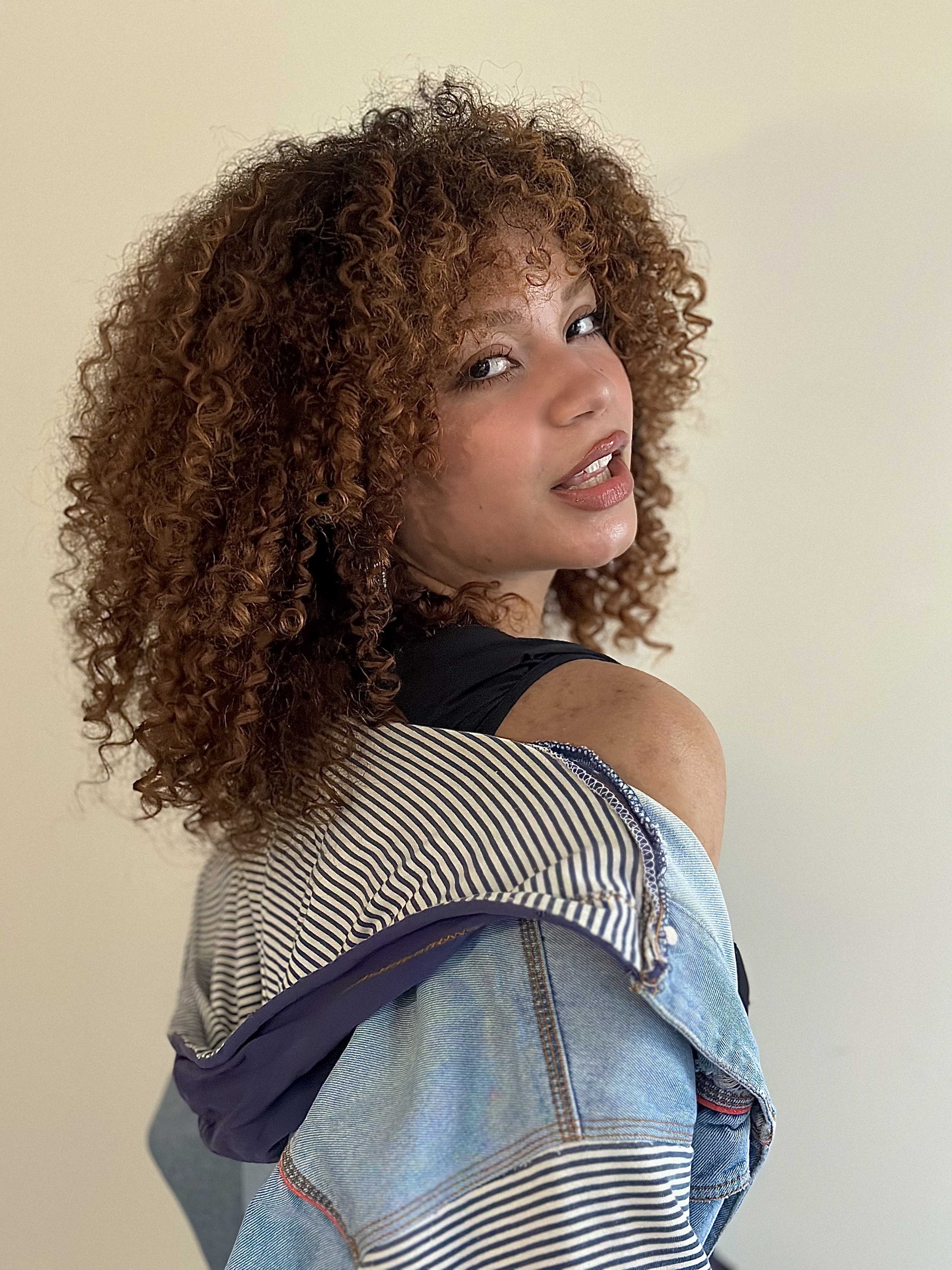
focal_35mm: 48
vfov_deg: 39.7
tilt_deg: -7.2
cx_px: 476
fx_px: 1760
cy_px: 635
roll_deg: +0.7
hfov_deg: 30.3
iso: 1000
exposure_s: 1/22
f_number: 1.78
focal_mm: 6.86
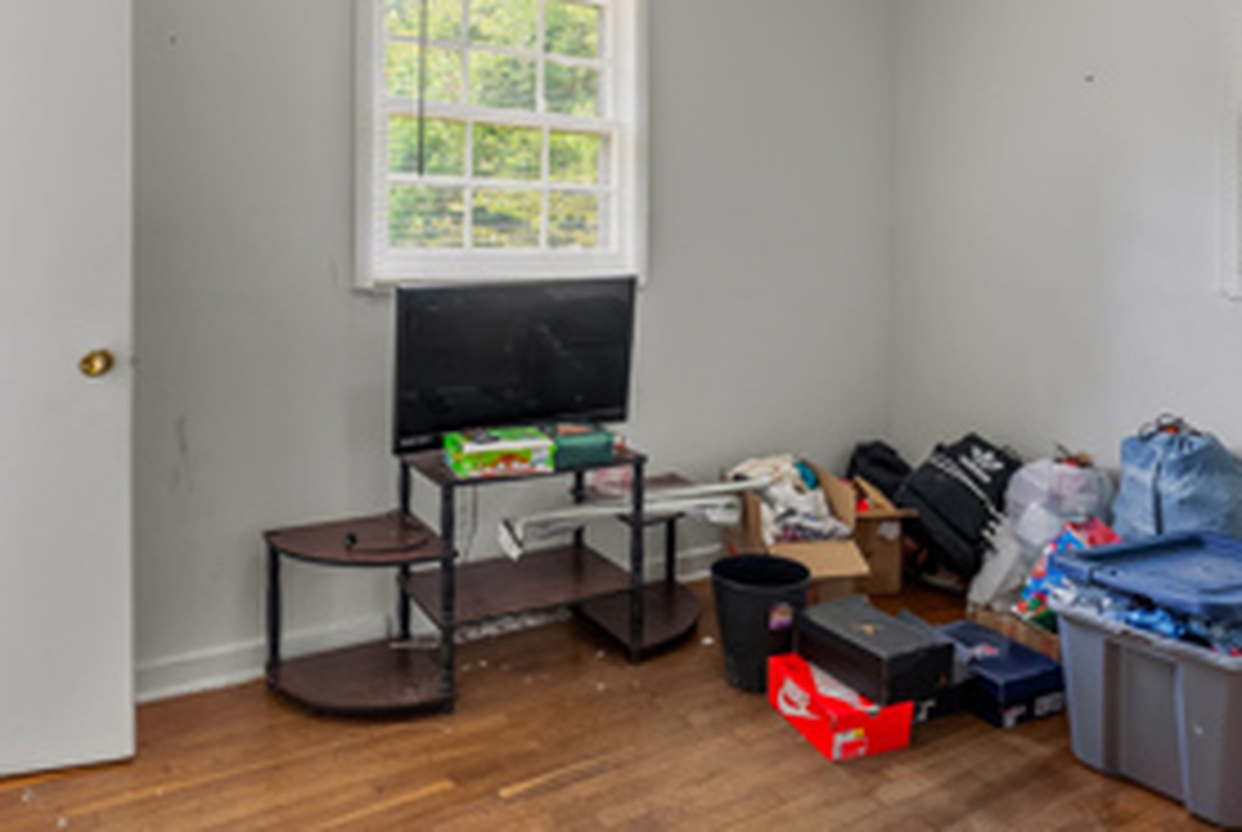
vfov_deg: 48.8
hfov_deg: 69.3
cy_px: 270
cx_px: 614
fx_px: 898
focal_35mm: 26
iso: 4000
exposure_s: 1/30
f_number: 5.6
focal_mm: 16
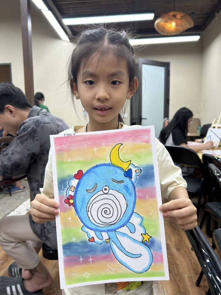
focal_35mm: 26
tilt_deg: -5.9
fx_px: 221
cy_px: 148
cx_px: 110
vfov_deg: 67.3
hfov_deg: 53.1
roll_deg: +0.3
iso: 32
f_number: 1.5
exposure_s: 1/112
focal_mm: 5.7
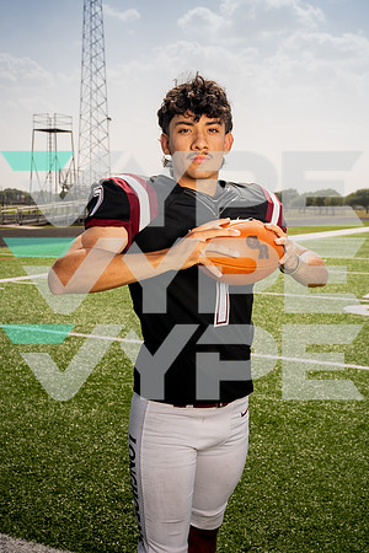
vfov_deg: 44.5
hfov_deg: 30.5
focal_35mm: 44
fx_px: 676
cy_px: 276
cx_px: 184
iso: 100
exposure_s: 1/250
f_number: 8
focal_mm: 44
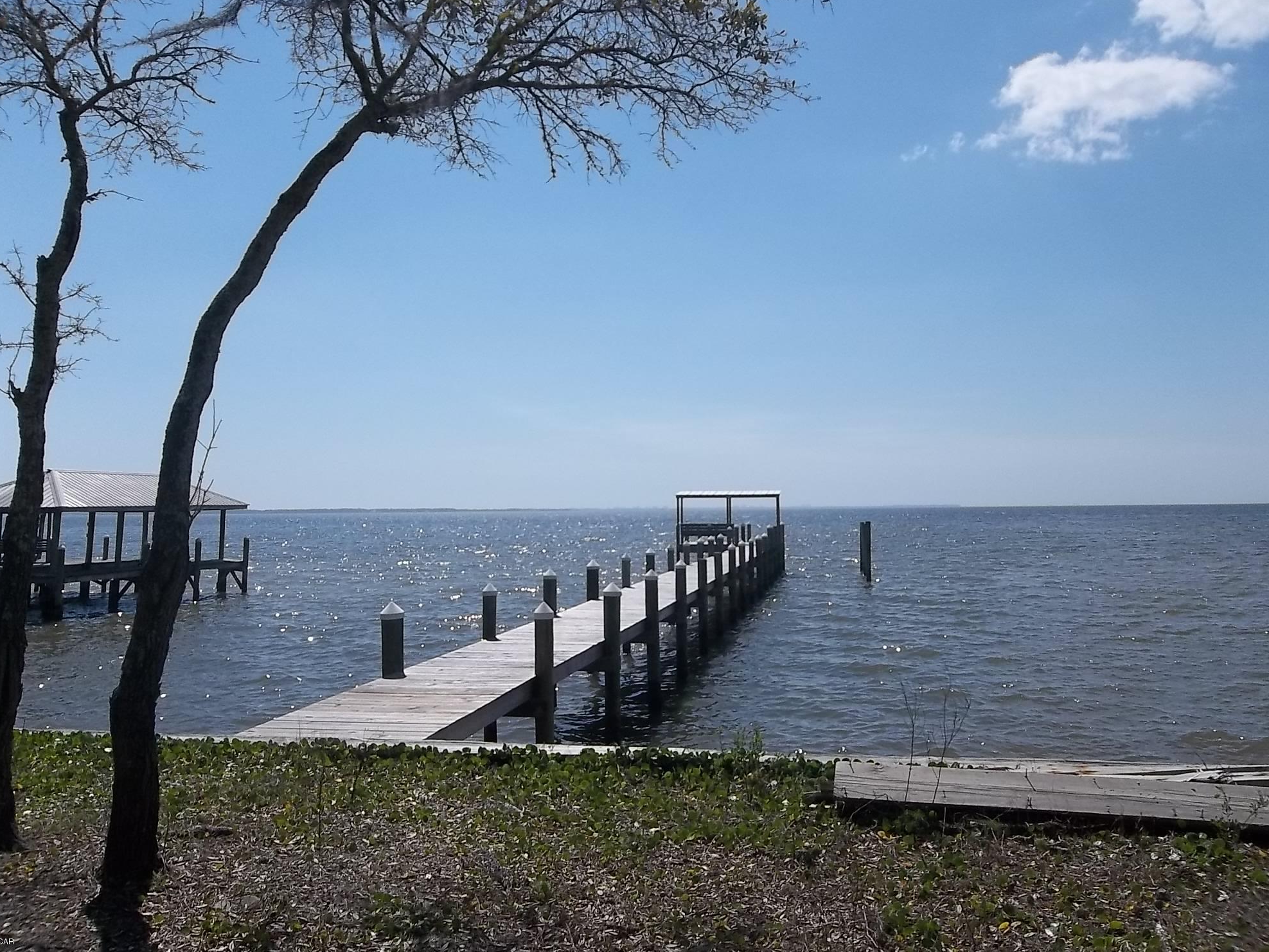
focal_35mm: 28
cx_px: 621
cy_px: 480
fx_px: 1026
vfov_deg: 49.7
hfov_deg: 63.4
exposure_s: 1/500
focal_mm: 4.9
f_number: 8.9
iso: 80
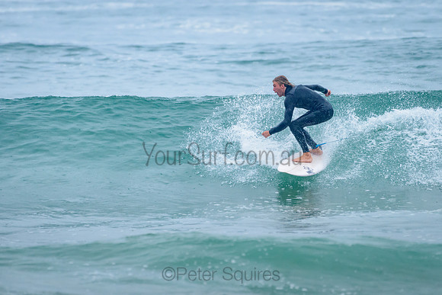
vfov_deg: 2.2
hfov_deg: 3.4
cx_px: 252
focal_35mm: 613
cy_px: 125
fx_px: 7531
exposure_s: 1/1250
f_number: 5.6
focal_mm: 500
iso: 1800
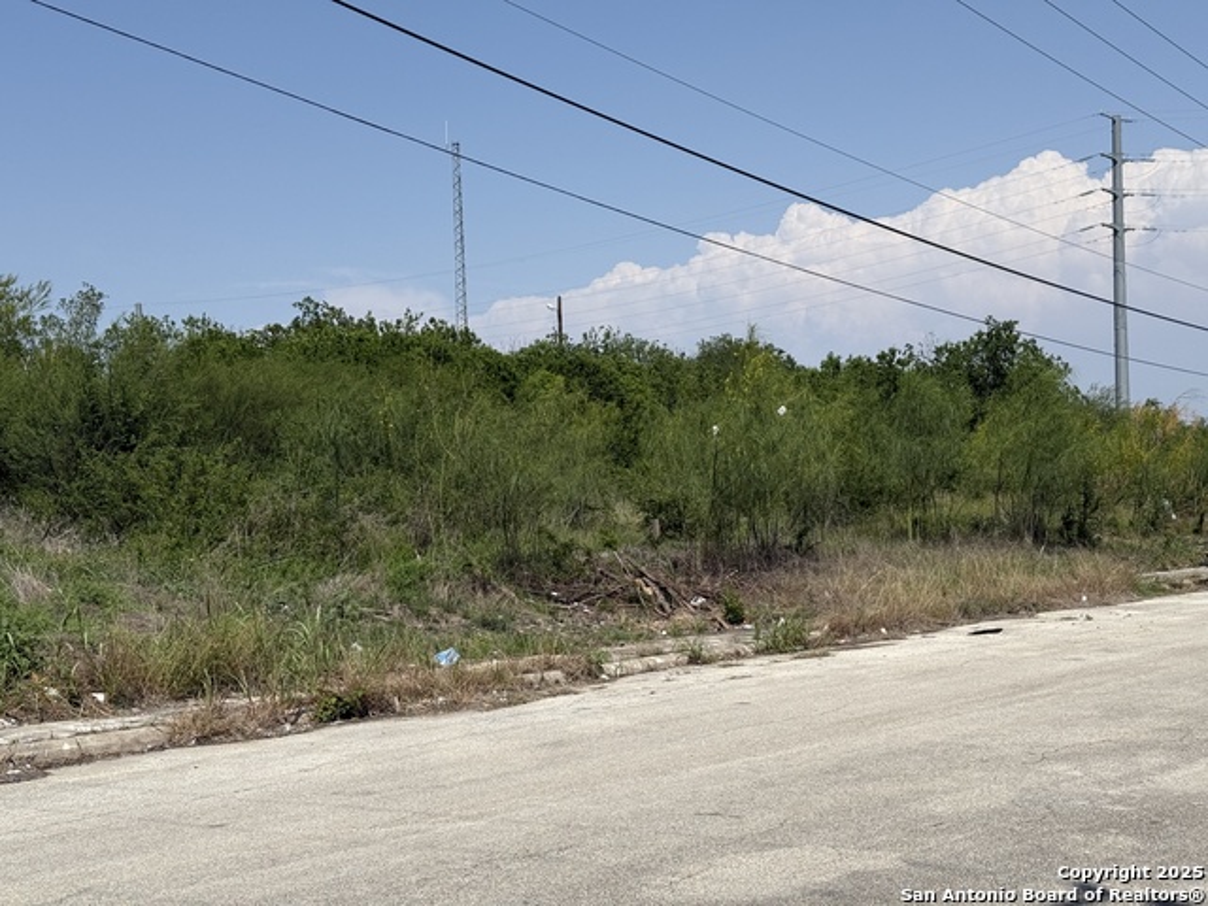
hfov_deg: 39.7
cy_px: 453
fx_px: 1675
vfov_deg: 30.3
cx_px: 604
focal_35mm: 48
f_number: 1.78
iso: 64
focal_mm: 6.76
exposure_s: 1/7143
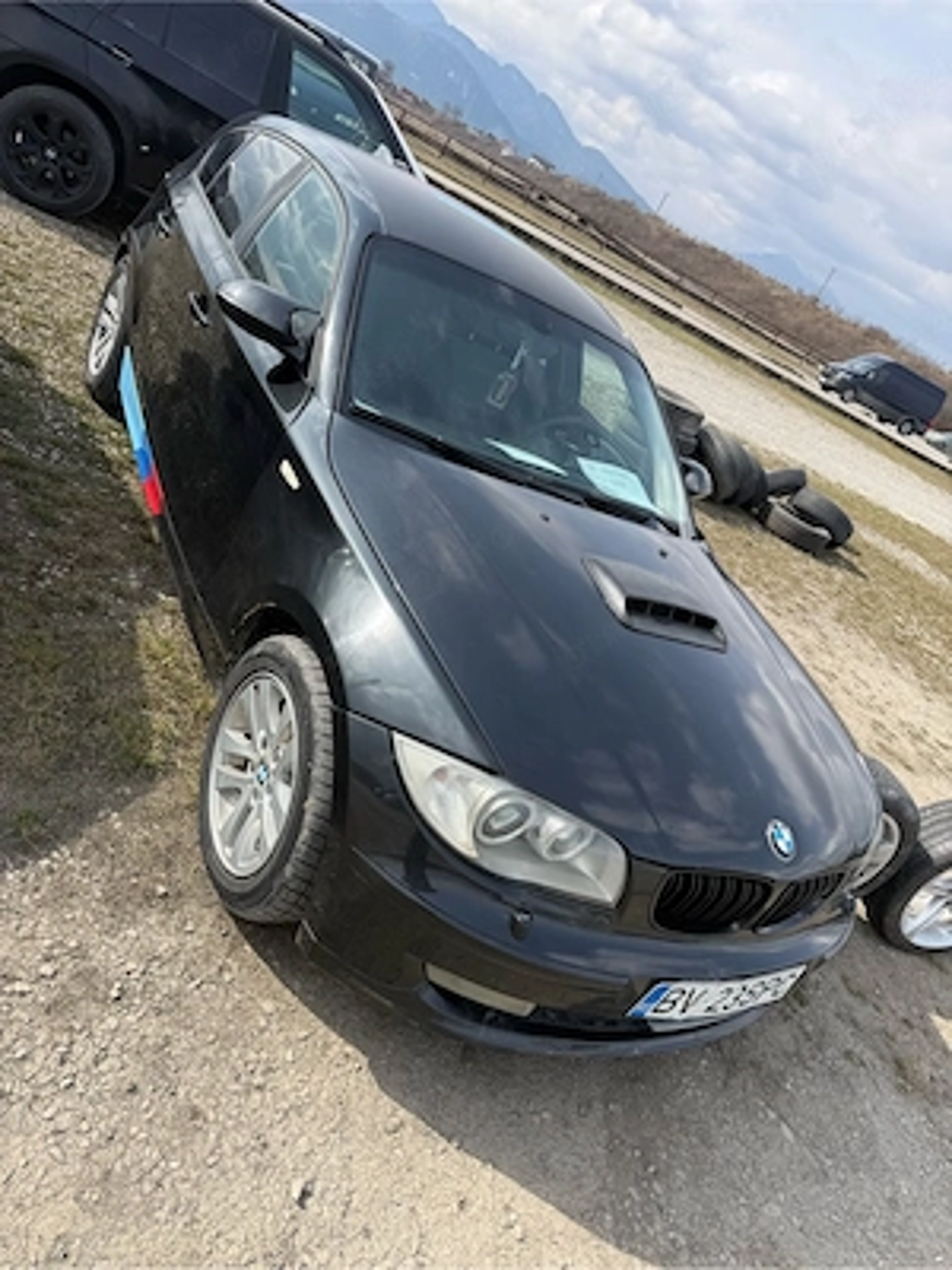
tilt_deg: -25.1
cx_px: 476
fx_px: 880
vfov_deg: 71.6
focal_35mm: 24
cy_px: 635
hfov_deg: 56.8
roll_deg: -29.0
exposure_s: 1/2370
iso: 80
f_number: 1.78
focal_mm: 6.76
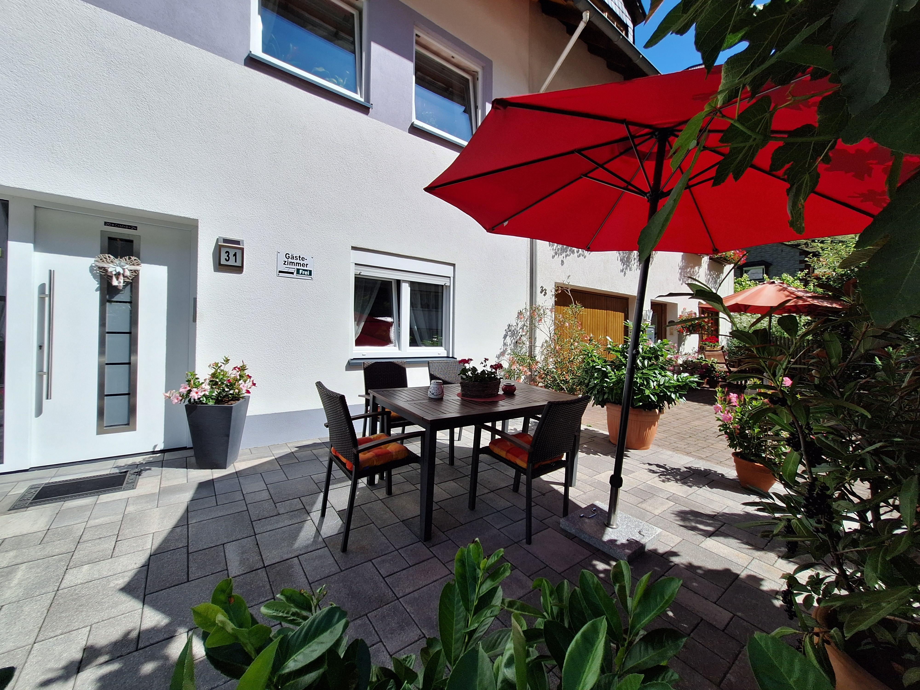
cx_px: 460
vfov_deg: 89.9
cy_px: 345
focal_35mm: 13
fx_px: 346
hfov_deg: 106.2
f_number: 2.2
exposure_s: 1/2165
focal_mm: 1.74
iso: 40
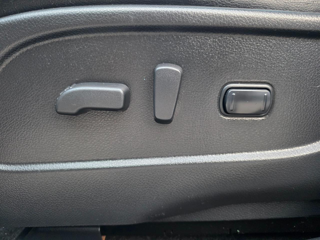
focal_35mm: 23
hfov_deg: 73.9
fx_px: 213
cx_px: 160
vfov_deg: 58.9
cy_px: 120
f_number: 1.7
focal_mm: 6.25
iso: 1250
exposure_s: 1/120
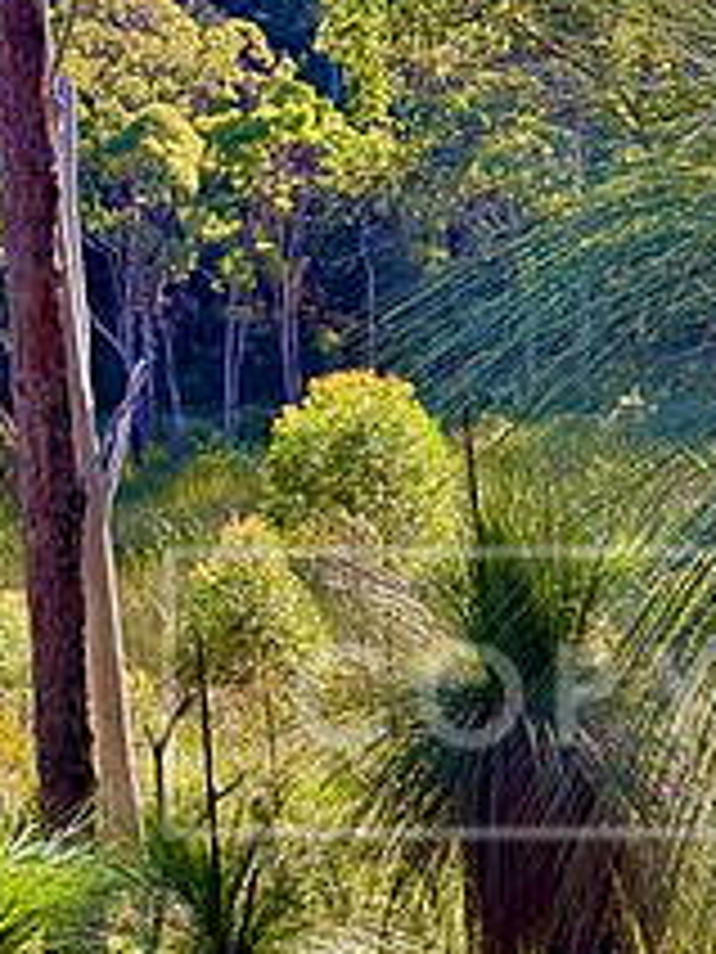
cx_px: 739
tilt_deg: -11.1
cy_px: 693
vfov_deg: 19.2
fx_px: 2813
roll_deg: +1.3
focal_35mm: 102
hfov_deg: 14.3
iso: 64
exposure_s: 1/475
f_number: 1.78
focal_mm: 6.76
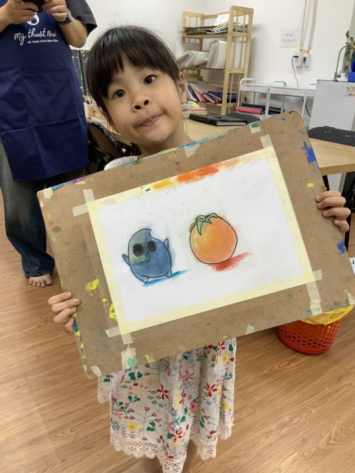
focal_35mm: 29
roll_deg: -2.6
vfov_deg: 61.7
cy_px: 236
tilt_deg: -23.5
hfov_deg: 48.2
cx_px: 178
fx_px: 397
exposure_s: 1/100
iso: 40
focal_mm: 3
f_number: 1.8
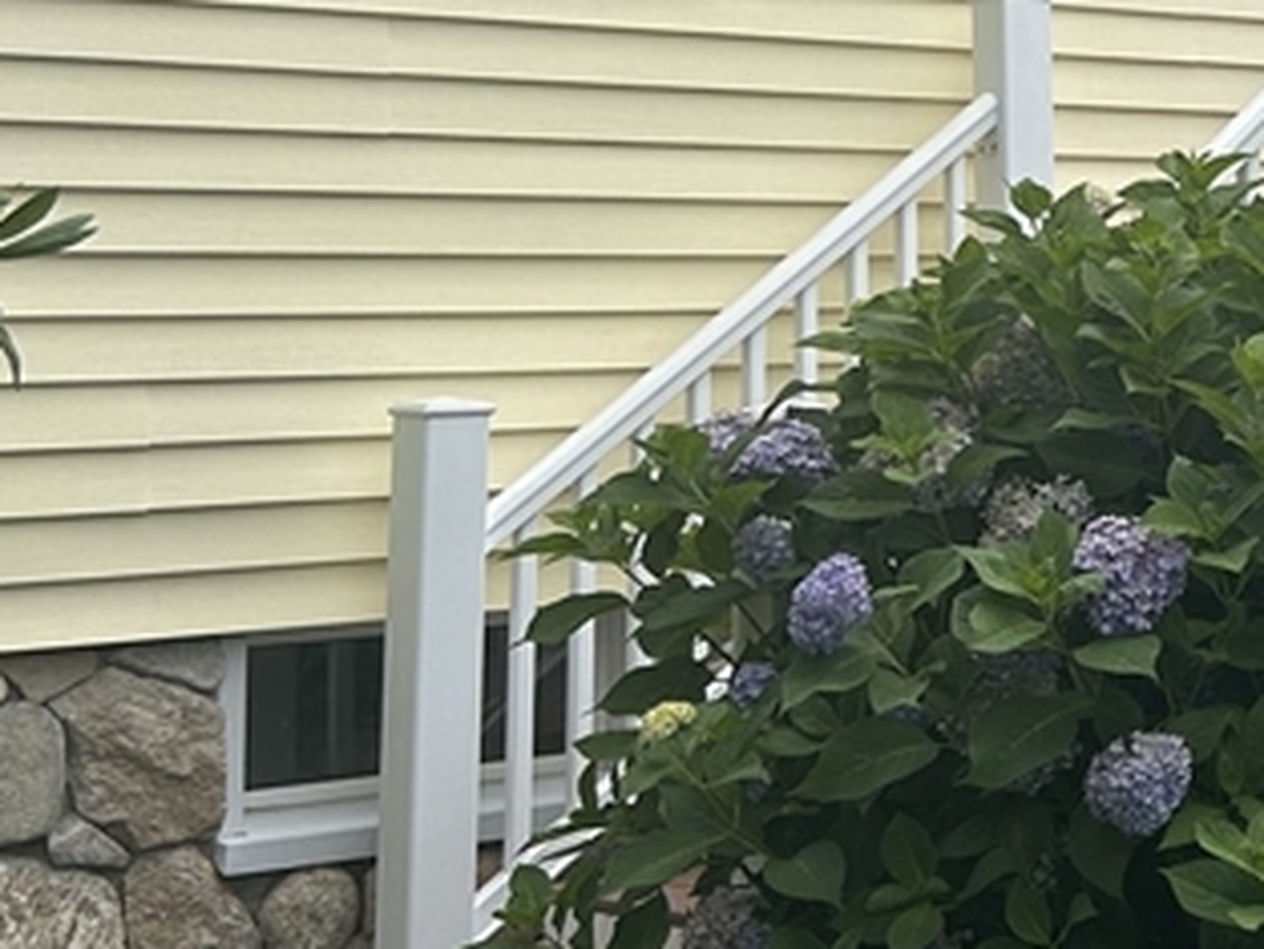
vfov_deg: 17.1
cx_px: 1781
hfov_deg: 20.4
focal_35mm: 85
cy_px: 77
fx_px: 3105
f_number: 1.5
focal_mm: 5.7
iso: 50
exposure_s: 1/2915
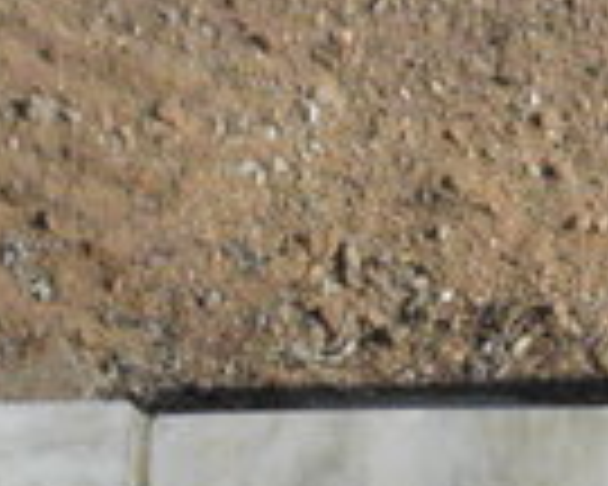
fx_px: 2699
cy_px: 1328
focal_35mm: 150
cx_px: 626
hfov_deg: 12.7
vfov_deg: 8.9
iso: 200
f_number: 6.3
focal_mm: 4.6
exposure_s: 1/1600
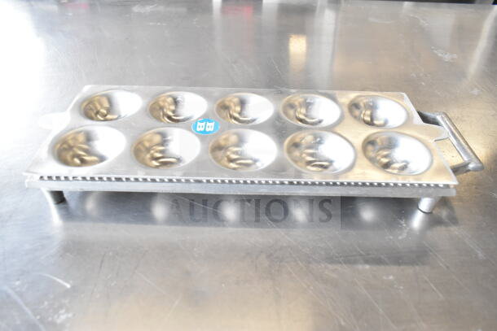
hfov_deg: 67.4
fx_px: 373
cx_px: 248
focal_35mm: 27
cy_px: 166
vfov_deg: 48.0
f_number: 6.3
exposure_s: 1/160
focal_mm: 18
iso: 1600
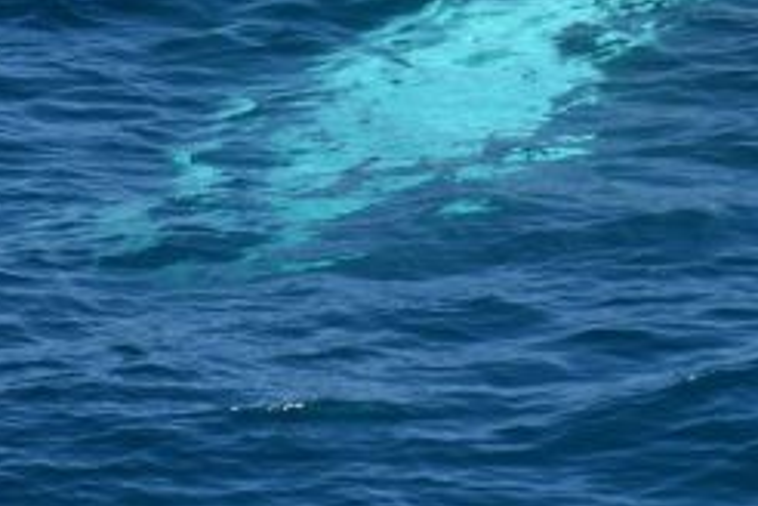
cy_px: 273
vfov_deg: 4.4
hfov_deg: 6.7
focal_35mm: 309
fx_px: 6506
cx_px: 419
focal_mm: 95
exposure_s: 1/8000
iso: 900
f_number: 5
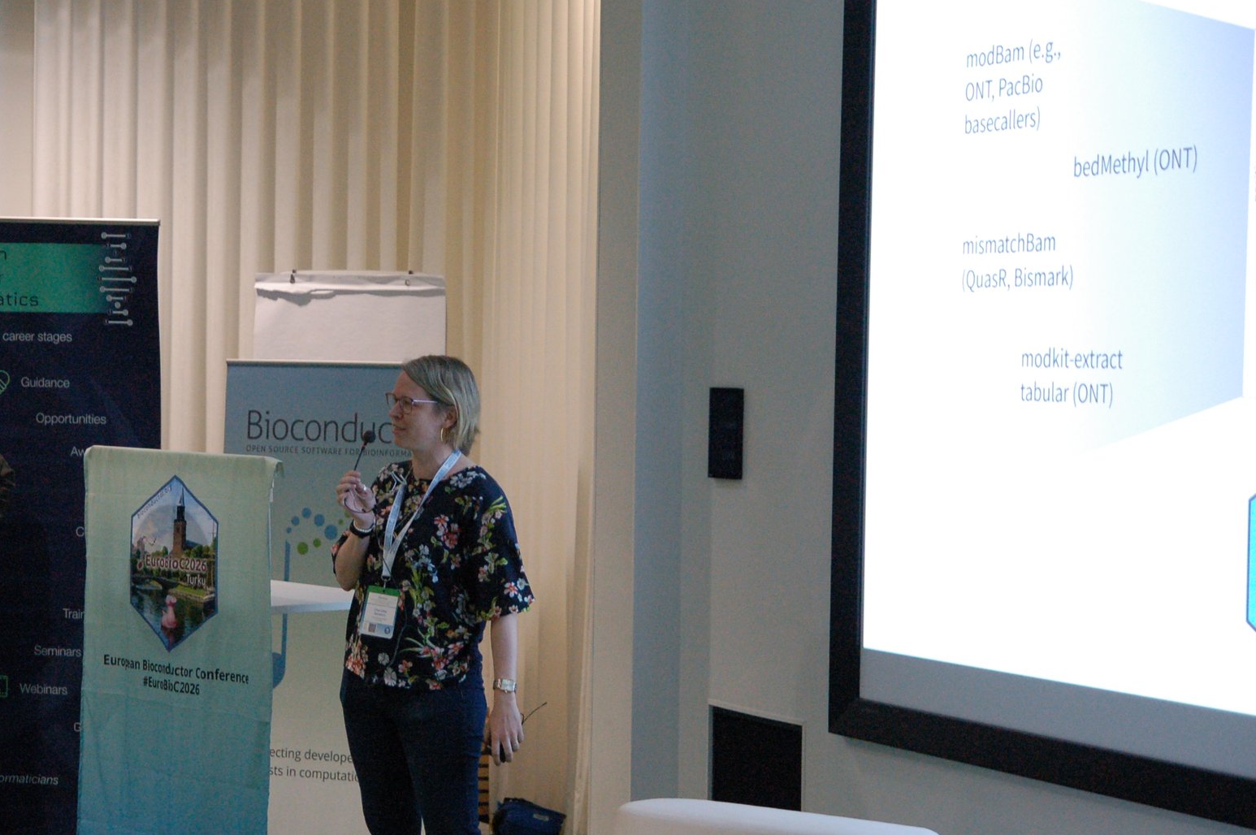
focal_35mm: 97
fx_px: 3381
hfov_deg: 21.0
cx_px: 462
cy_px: 468
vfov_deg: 14.1
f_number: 3.5
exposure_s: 1/125
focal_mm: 50
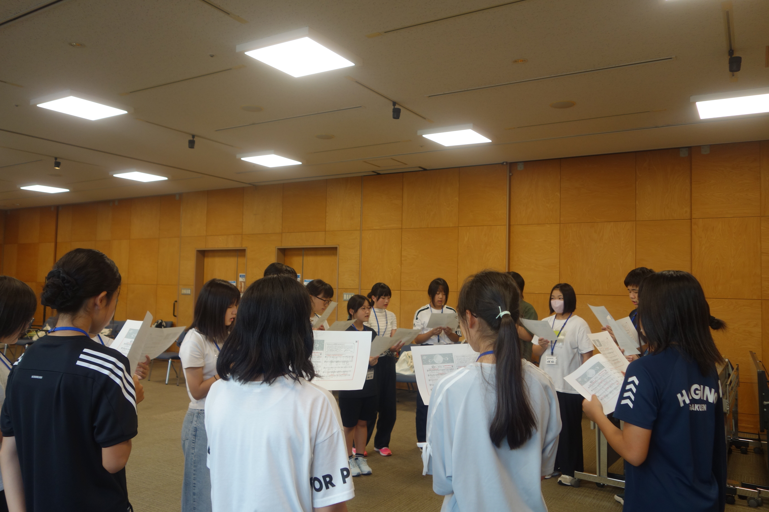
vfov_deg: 46.4
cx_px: 384
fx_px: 598
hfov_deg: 65.5
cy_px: 256
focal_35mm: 28
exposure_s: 1/100
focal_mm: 10.4
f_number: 2.8
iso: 125
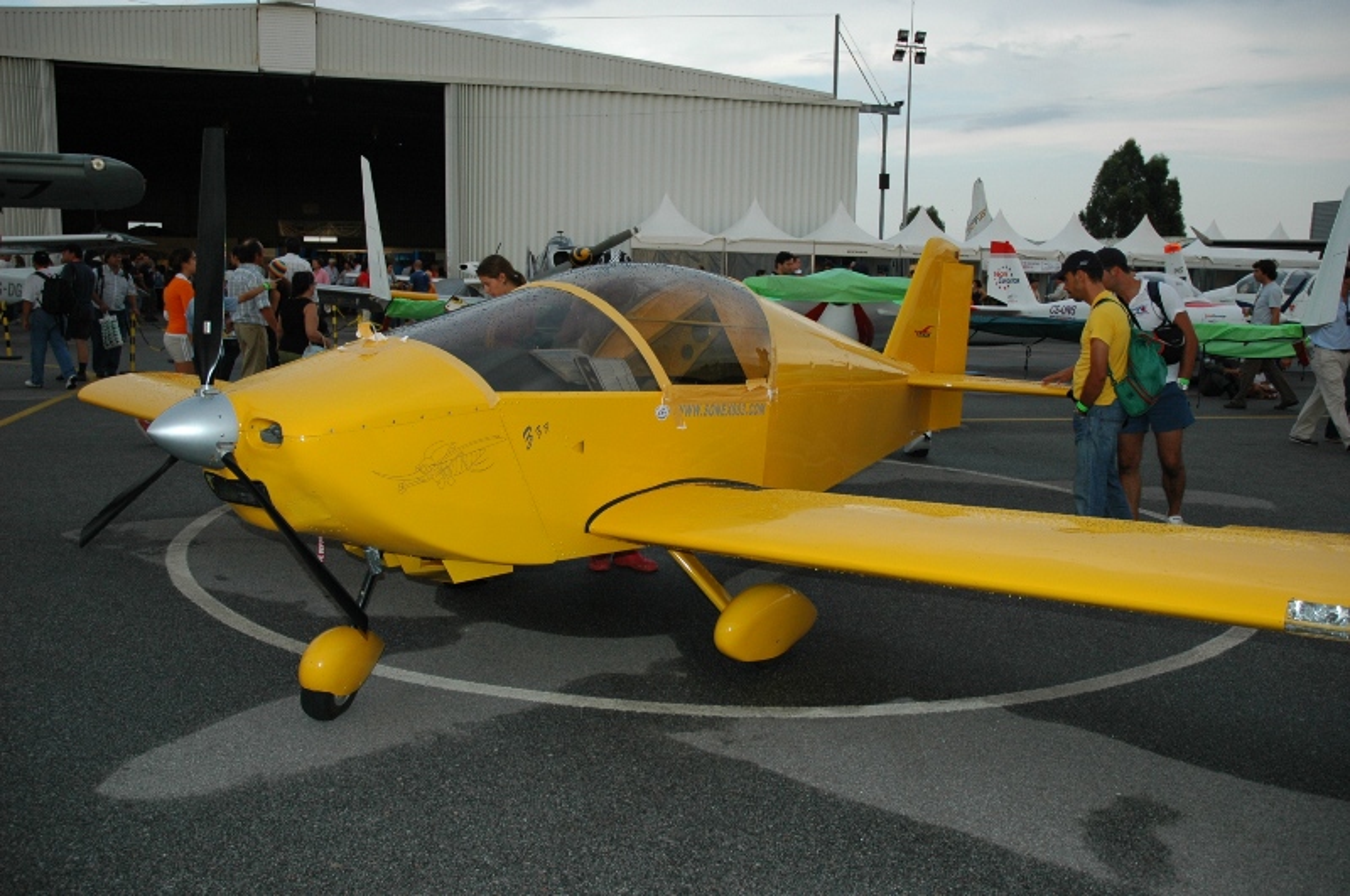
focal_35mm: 33
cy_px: 448
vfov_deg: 39.9
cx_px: 675
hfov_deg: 57.3
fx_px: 1236
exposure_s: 1/320
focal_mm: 22
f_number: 3.8
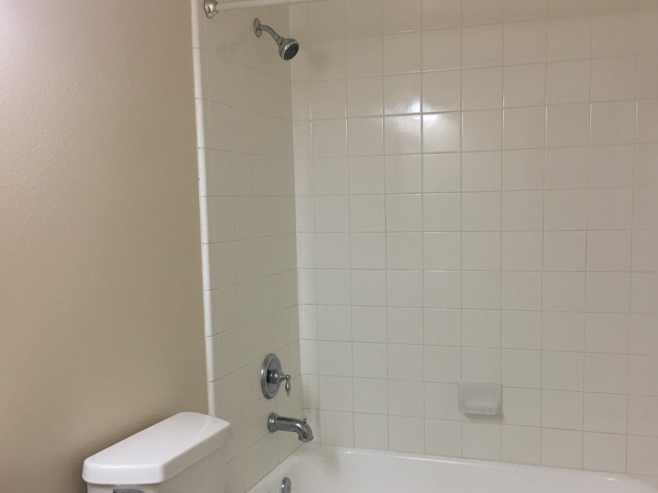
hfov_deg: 47.9
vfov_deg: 36.7
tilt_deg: -7.2
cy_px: 296
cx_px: 337
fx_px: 741
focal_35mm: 39
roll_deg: +0.8
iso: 25
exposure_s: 1/30
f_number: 2.2
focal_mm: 4.15
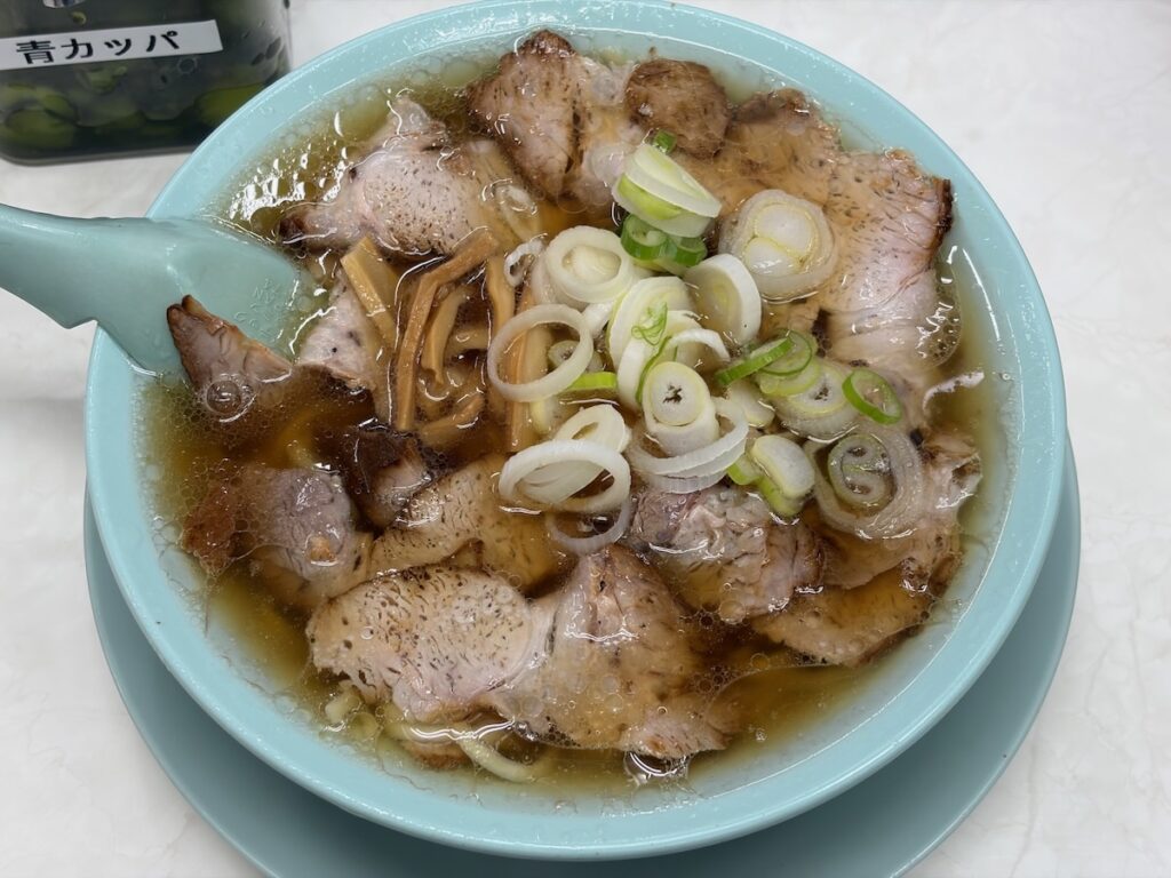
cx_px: 586
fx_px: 1759
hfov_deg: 36.8
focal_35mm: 52
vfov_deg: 28.0
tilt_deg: -63.5
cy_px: 439
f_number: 1.6
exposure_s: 1/50
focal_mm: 5.96
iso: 32
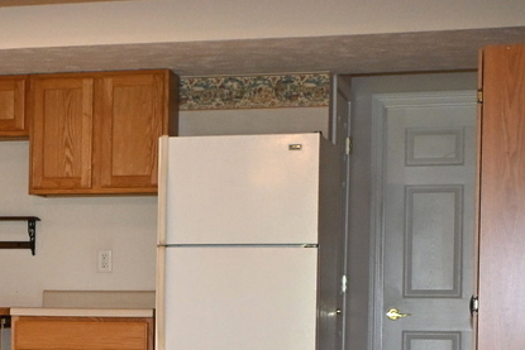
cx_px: -223
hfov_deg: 15.9
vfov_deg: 11.3
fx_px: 1749
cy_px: 342
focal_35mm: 120
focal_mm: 20.5
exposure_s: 1/60
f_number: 4.8
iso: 720
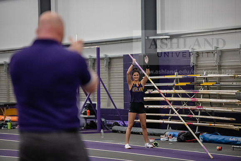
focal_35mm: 160
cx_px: 120
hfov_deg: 12.8
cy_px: 80
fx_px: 1071
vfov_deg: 8.6
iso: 5000
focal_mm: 160
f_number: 2.8
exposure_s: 1/640
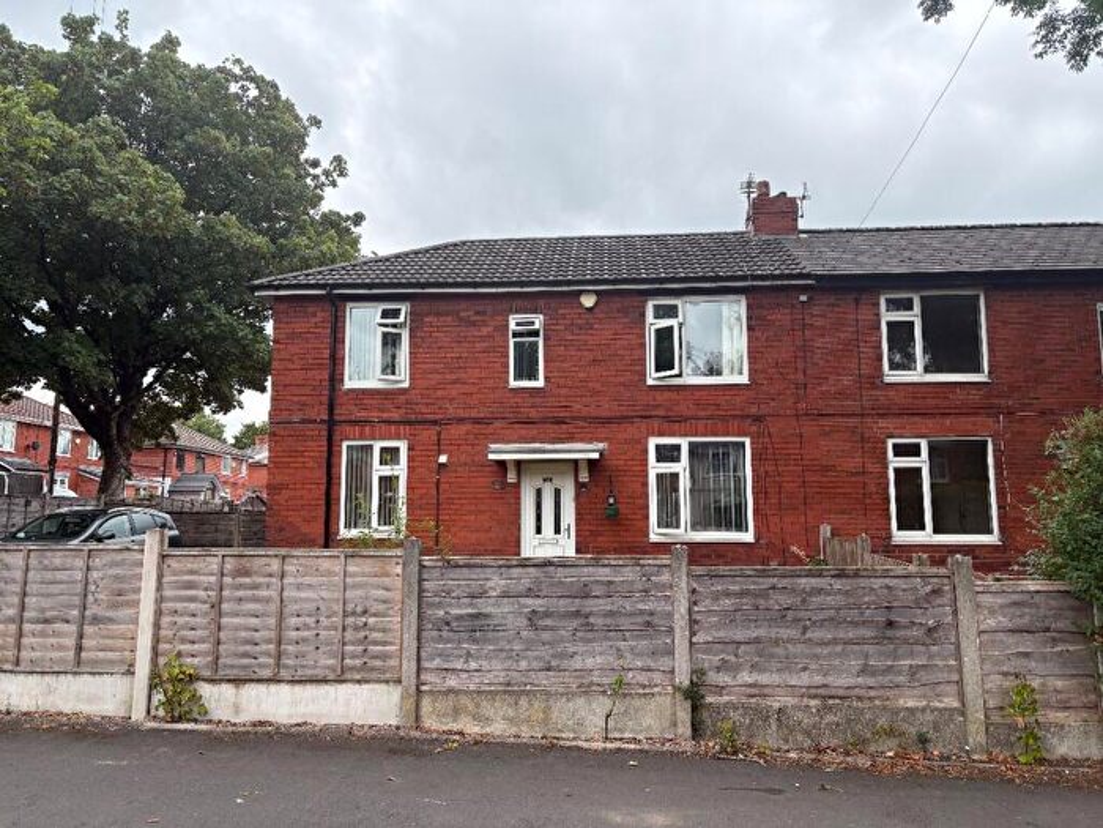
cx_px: 552
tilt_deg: +11.4
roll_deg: +0.9
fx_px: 828
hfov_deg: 67.3
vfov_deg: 53.1
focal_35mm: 26
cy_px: 414
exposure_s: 1/1626
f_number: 1.6
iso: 50
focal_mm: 5.96
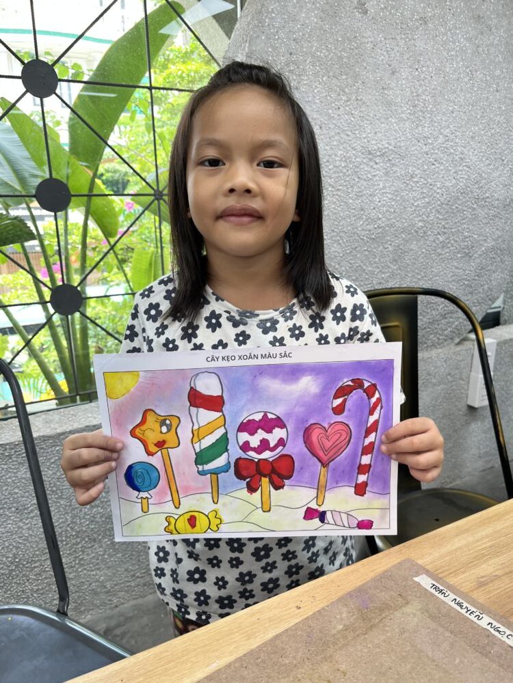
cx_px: 256
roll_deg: +0.9
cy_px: 342
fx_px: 514
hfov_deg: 53.1
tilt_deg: -15.5
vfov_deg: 67.3
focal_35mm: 26
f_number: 1.6
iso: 40
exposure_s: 1/100
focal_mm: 5.1
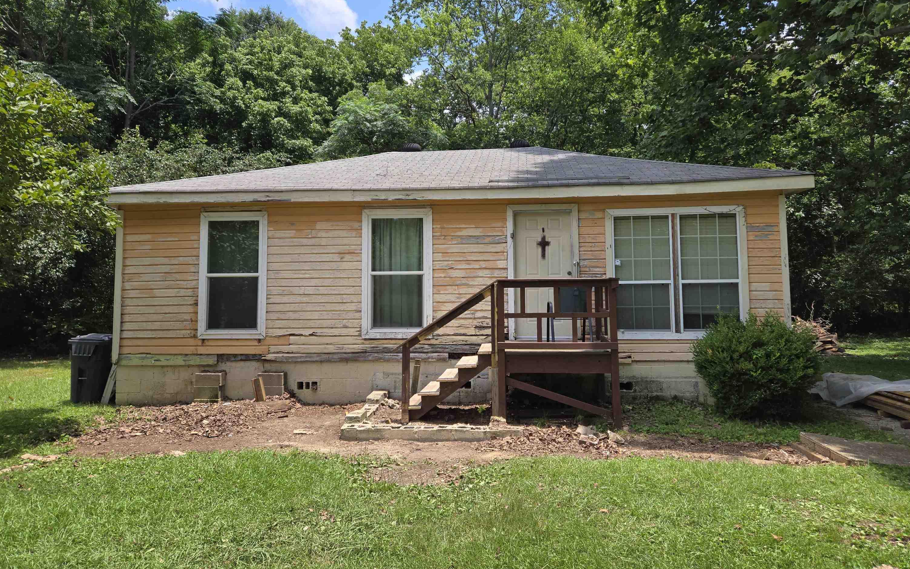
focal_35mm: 25
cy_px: 240
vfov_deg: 49.1
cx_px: 466
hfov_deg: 72.5
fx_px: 620
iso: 25
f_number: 1.8
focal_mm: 5.4
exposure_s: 1/1145
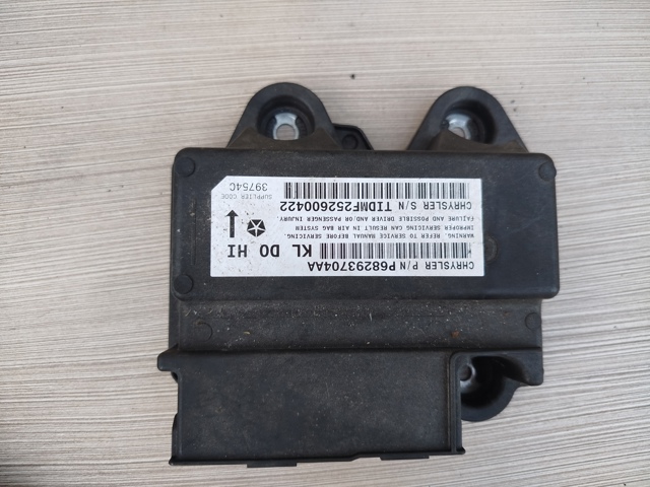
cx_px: 325
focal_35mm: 24
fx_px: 451
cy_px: 244
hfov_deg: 71.6
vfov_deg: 56.8
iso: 200
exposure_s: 1/33
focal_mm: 5.31
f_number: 1.7
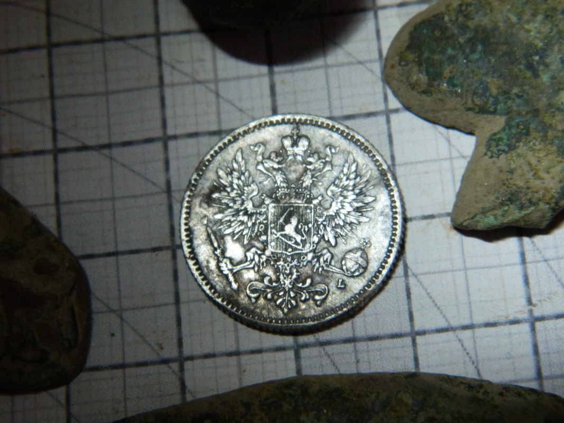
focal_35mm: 84
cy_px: 212
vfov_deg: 17.6
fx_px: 1368
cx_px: 282
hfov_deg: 23.3
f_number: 4.2
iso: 400
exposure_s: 1/60
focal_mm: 15.1
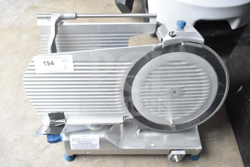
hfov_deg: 55.1
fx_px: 240
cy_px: 84
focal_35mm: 34
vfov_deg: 38.4
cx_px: 125
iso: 1600
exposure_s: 1/160
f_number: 6.3
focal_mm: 23
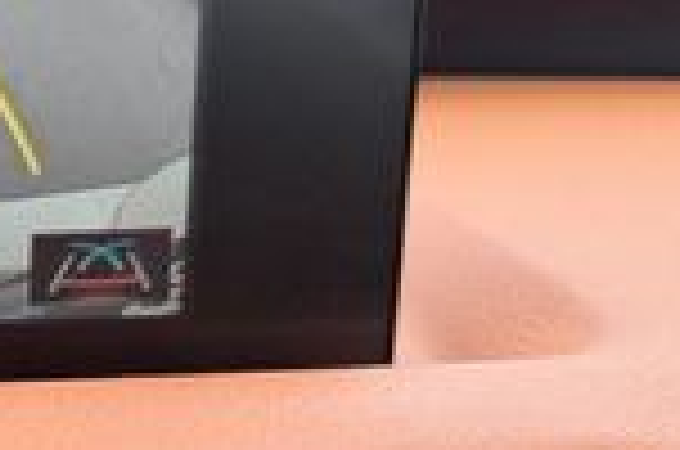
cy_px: 500
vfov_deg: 12.6
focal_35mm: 106
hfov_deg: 16.8
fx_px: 1998
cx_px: -455
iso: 100
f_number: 1.78
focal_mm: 6.76
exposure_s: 1/254
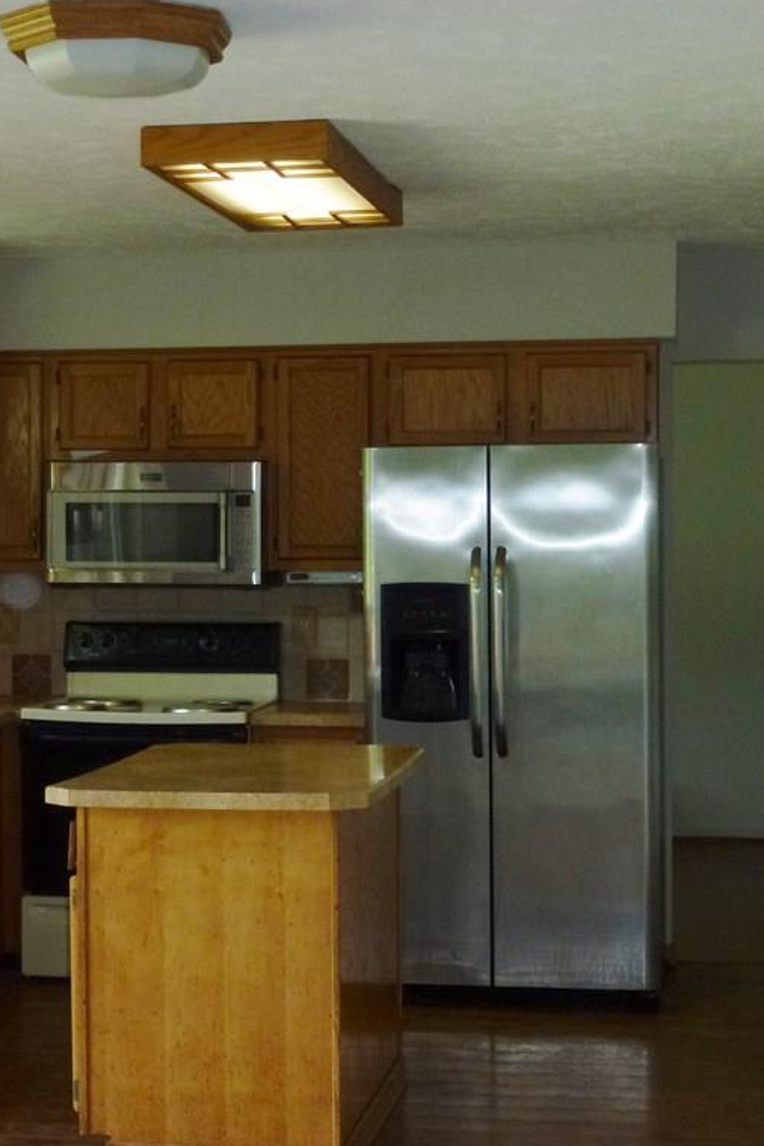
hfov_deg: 18.6
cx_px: 196
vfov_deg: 27.7
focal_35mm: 73
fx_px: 2324
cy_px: 572
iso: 200
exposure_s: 1/60
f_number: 4.3
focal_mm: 9.4
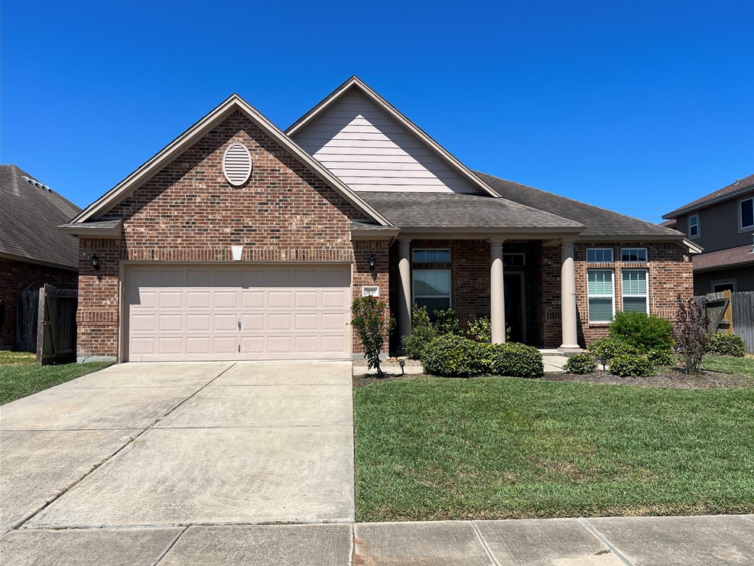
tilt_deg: +2.4
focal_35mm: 27
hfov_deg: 65.3
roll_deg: +0.9
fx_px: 588
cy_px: 281
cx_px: 391
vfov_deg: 51.4
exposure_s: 1/6211
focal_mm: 5.7
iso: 50
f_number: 1.5
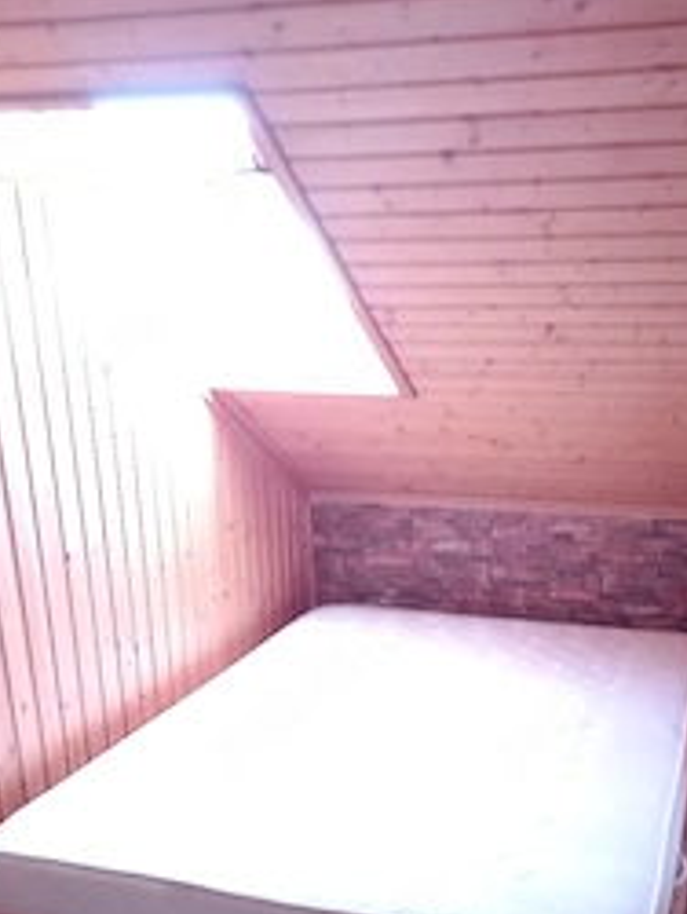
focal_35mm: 40
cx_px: 402
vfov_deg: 44.6
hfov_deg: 35.9
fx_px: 1057
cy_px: 724
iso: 400
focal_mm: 4.6
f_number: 2
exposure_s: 1/15
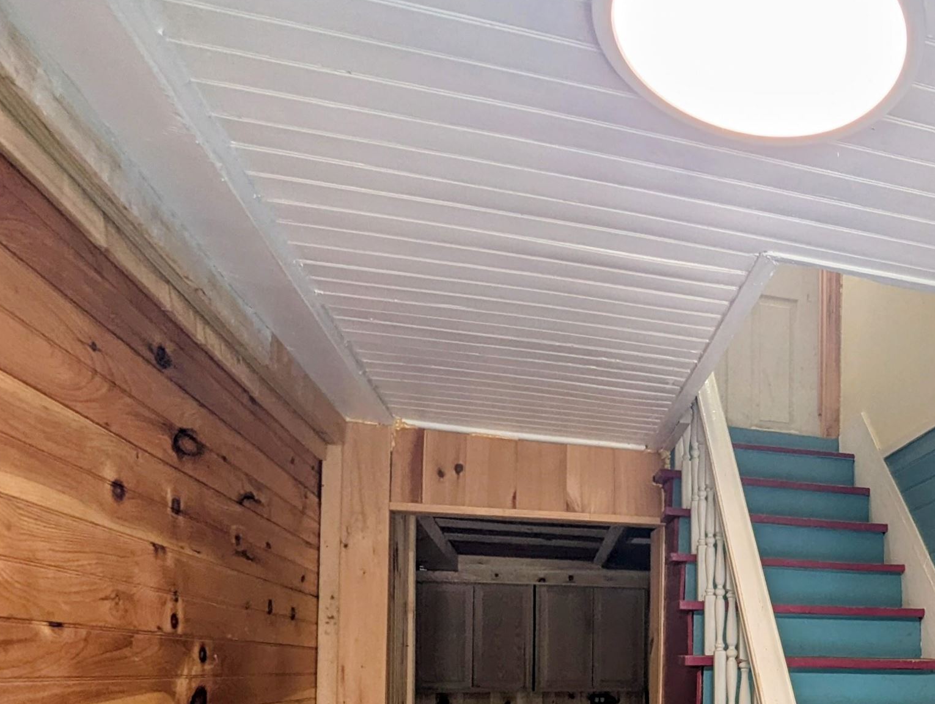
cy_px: 657
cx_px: 867
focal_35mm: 32
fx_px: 866
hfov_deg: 49.5
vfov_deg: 40.3
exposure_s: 1/40
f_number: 2.2
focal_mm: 2.35
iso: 45
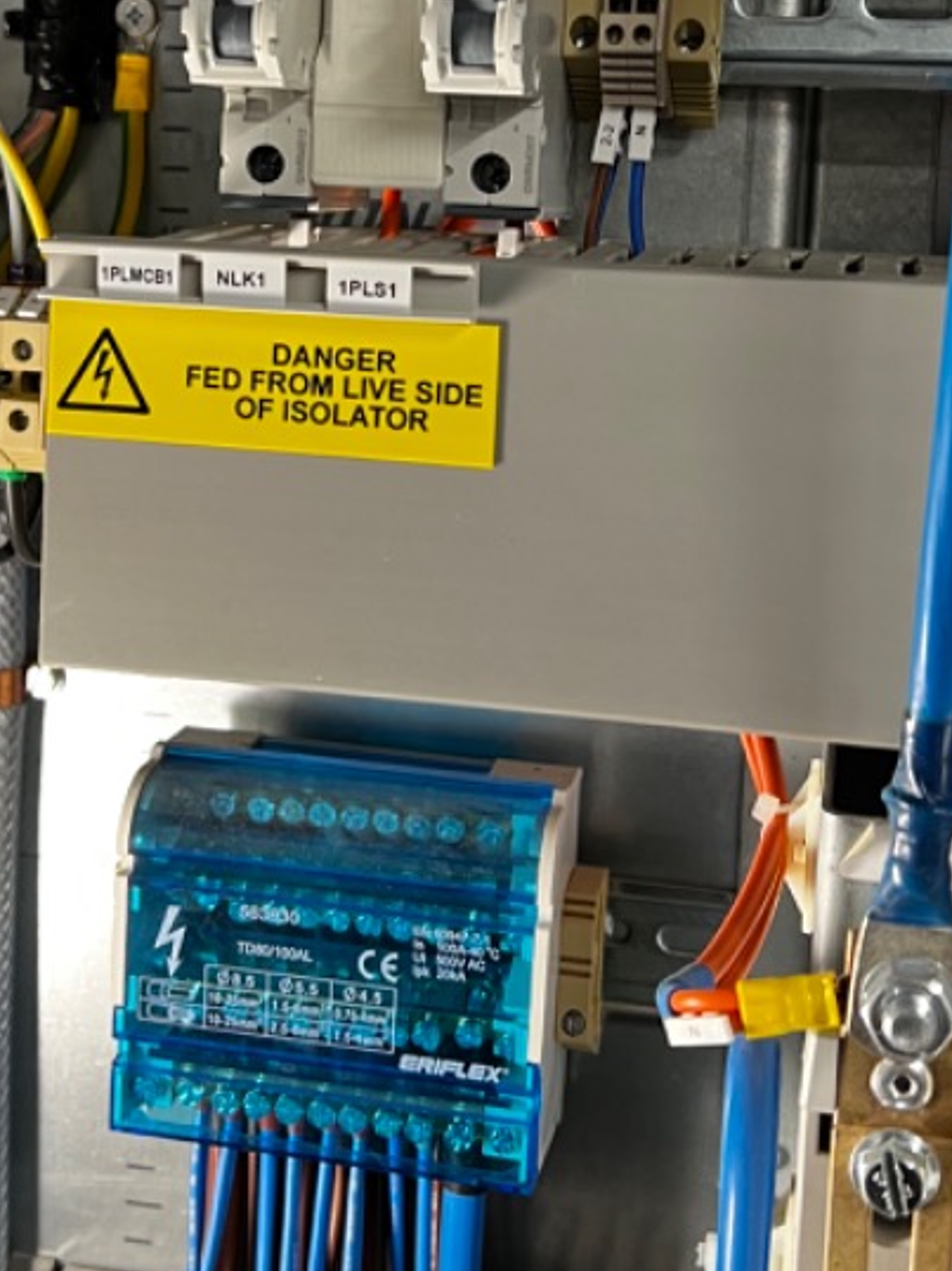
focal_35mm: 58
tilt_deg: -4.3
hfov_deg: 25.2
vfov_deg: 32.8
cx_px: 423
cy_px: 357
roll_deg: -2.0
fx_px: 2128
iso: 80
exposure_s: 1/50
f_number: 1.5
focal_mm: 5.7
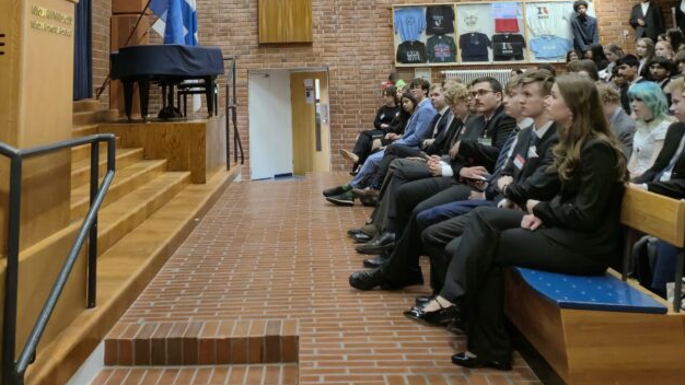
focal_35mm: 41
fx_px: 745
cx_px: 277
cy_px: -25
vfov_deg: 26.9
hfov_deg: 49.1
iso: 500
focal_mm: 5.4
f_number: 1.8
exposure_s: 1/50
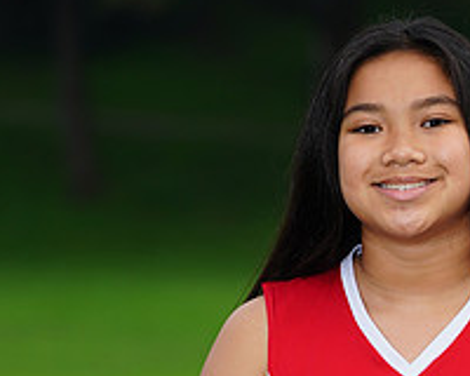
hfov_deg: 4.1
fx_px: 6482
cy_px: 479
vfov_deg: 3.3
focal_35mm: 466
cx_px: 444
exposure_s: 1/200
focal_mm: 171
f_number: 5.6
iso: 200
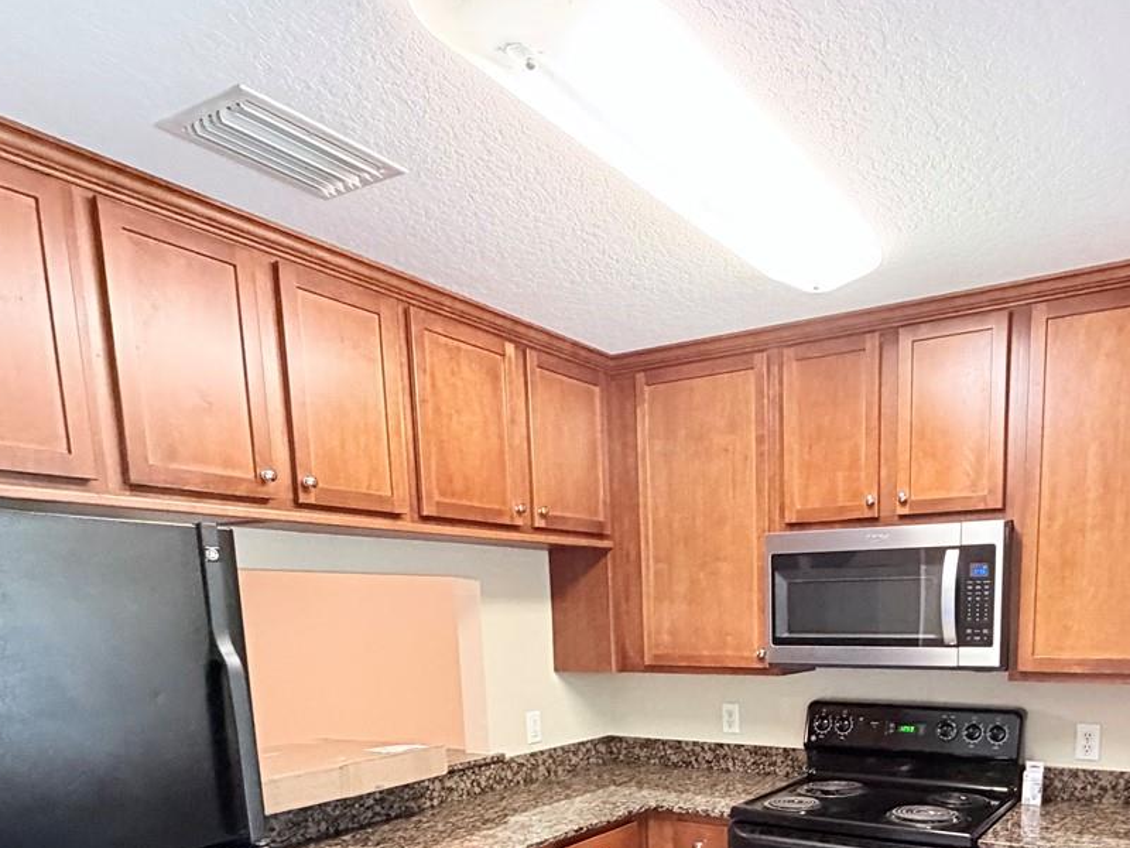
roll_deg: +0.6
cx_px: 746
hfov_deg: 62.0
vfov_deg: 45.1
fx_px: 914
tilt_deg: -10.1
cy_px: 766
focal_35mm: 28
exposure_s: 1/60
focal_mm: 2.22
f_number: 2.2
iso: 640
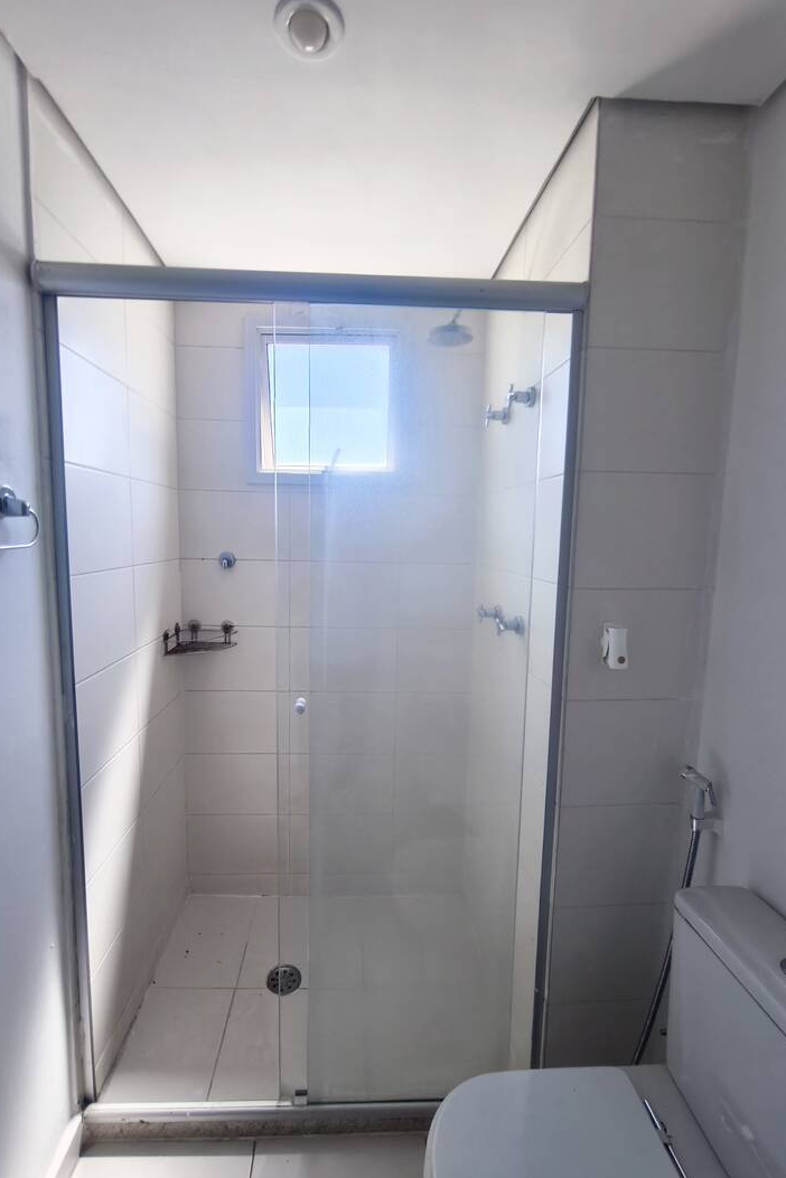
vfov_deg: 96.7
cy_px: 588
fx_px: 524
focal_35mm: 16
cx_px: 369
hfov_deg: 73.7
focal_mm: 1.91
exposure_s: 1/60
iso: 125
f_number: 2.2
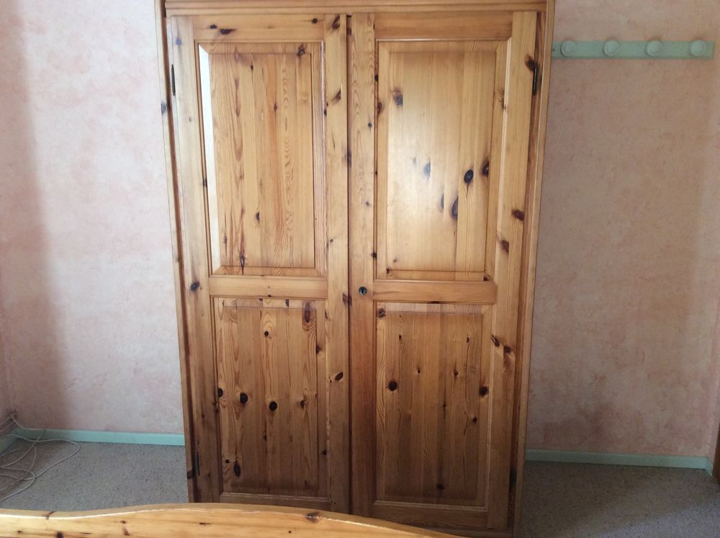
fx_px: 665
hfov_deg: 56.9
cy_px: 269
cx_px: 360
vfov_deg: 44.1
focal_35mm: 32
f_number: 2.4
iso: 80
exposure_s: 1/25
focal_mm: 3.3
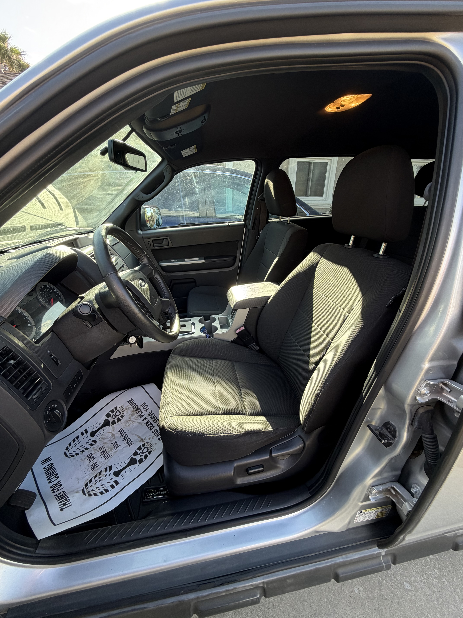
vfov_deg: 102.1
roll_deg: -0.9
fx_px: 250
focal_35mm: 14
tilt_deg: -22.9
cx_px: 232
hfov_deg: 85.7
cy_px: 309
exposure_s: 1/121
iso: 80
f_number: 2.2
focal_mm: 2.22
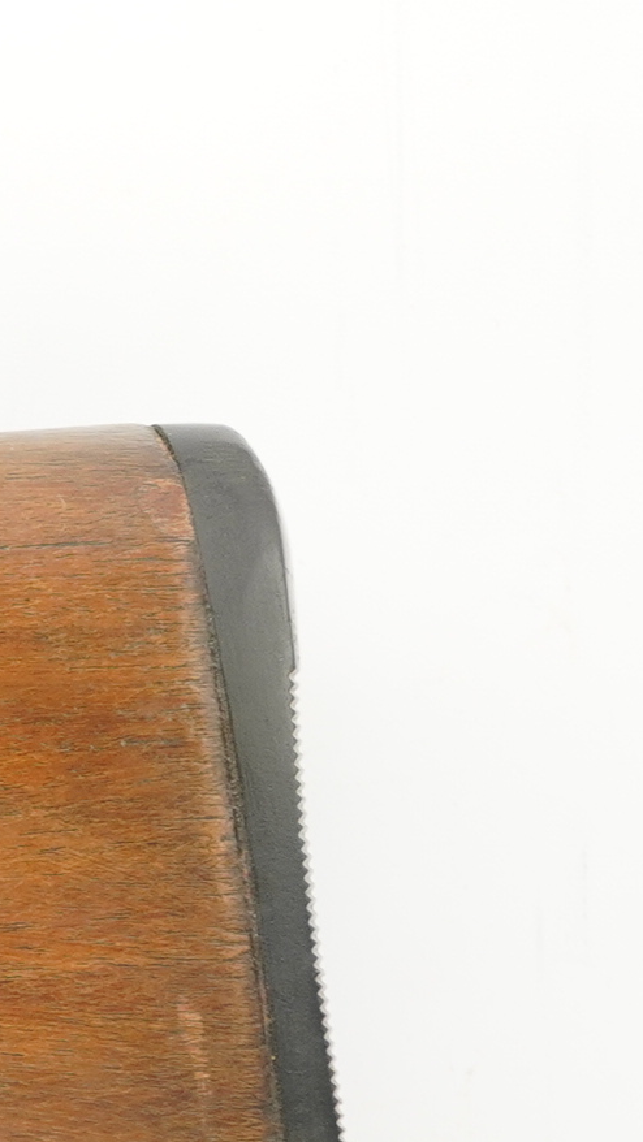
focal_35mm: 393
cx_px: -1194
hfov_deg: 3.0
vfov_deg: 5.5
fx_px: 11904
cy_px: 676
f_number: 5.6
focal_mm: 73
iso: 500
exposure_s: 1/60
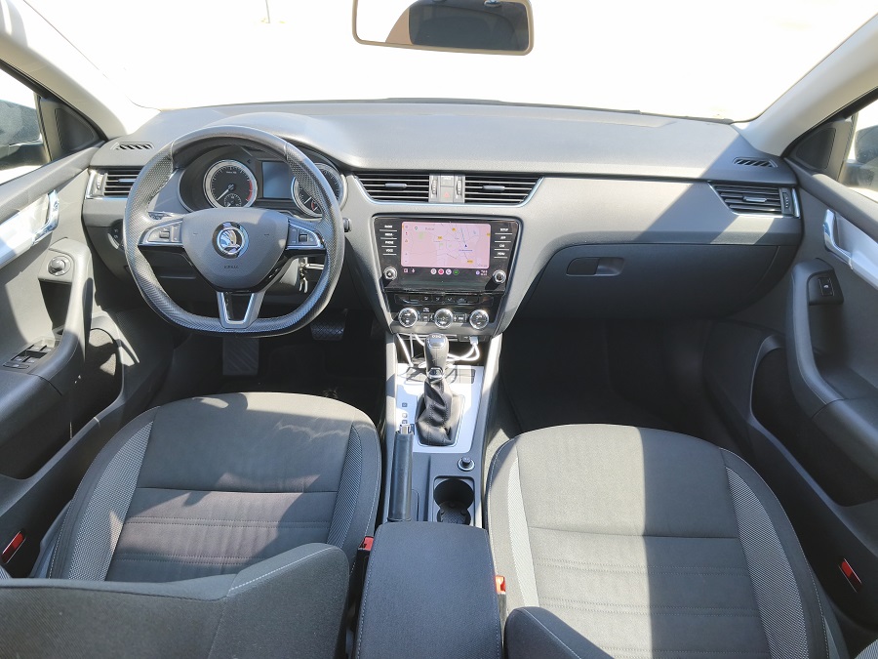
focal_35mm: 23
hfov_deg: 73.9
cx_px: 439
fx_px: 583
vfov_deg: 58.9
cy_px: 330
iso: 50
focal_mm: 5.35
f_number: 1.7
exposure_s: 1/301
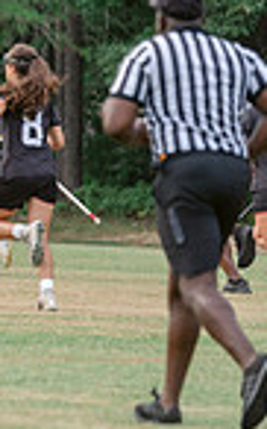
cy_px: 95
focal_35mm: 707
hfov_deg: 1.8
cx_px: -540
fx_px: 8248
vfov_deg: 3.0
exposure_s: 1/640
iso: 250
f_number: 3.2
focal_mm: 175
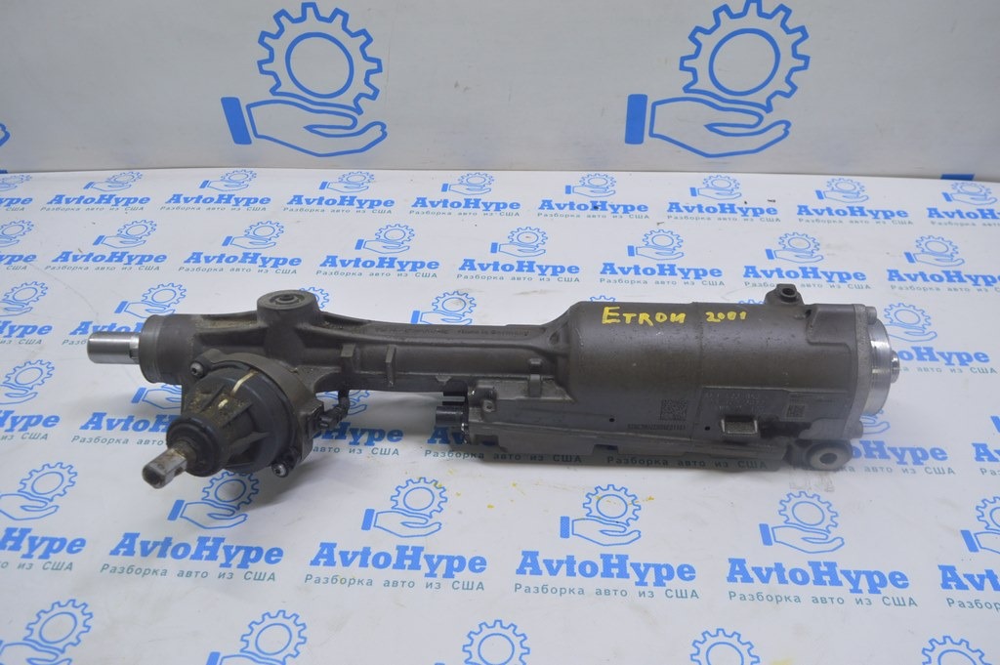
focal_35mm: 30
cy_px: 332
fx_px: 833
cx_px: 500
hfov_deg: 62.0
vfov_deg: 43.5
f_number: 5.6
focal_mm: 20
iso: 400
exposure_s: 1/25
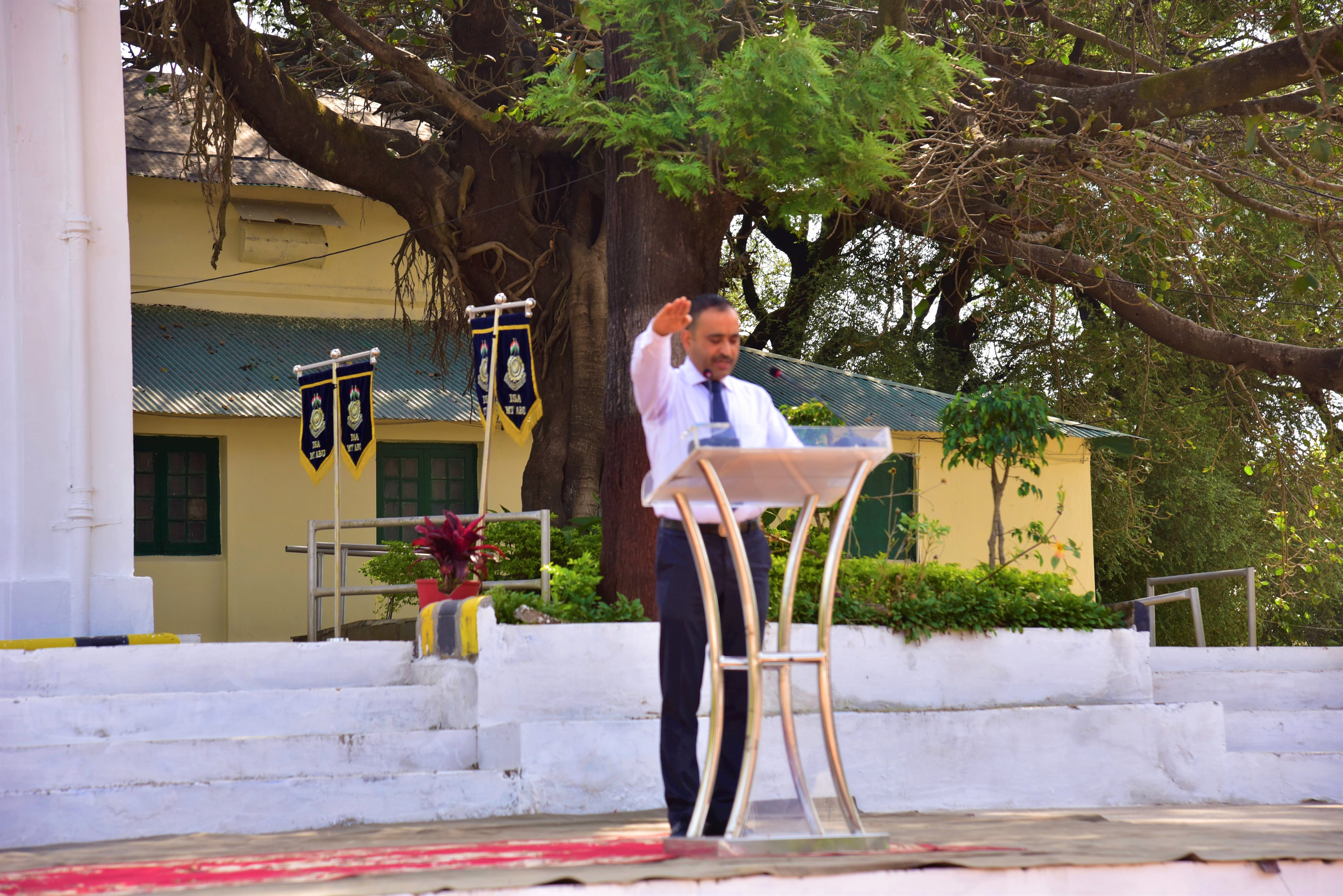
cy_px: 448
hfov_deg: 23.9
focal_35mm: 85
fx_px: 3172
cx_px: 672
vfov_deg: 16.1
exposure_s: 1/250
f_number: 5.6
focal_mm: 85
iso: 160
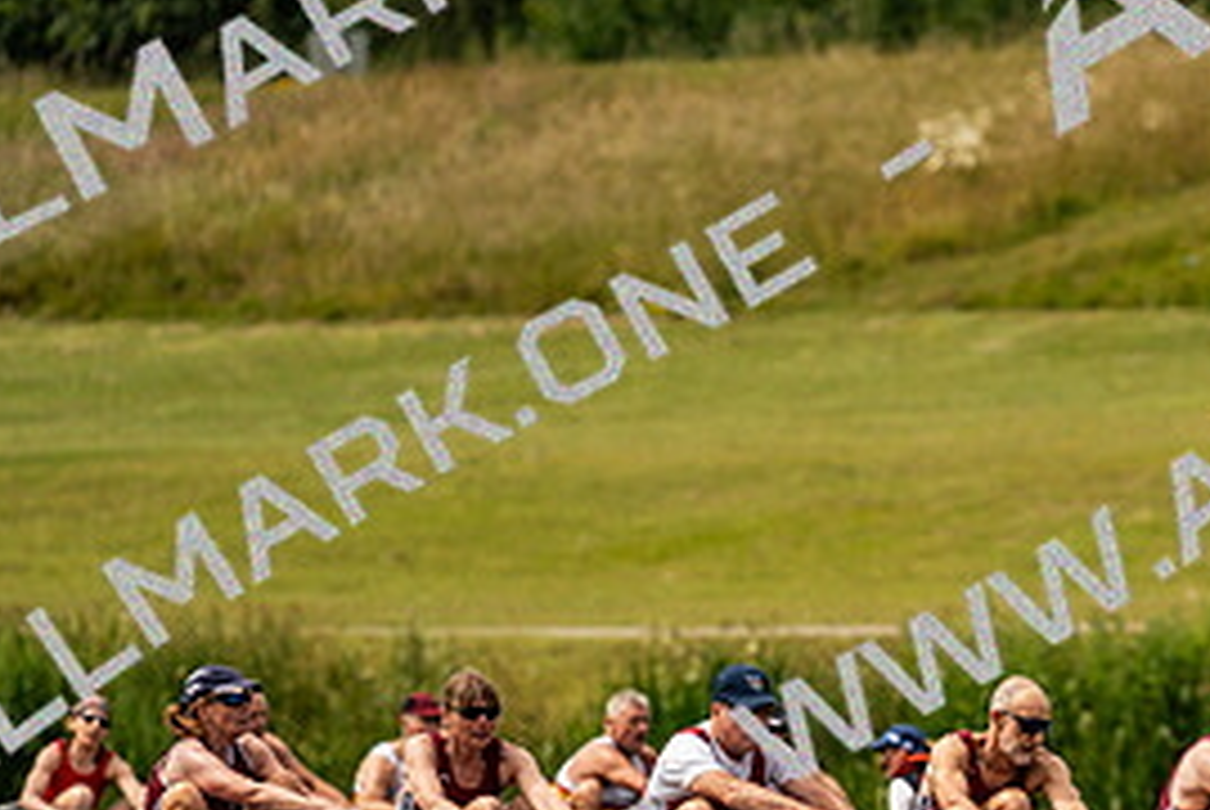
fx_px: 35430
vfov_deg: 1.3
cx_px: 1286
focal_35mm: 1053
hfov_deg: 2.0
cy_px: 794
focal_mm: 489
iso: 200
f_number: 6.3
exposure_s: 1/2000
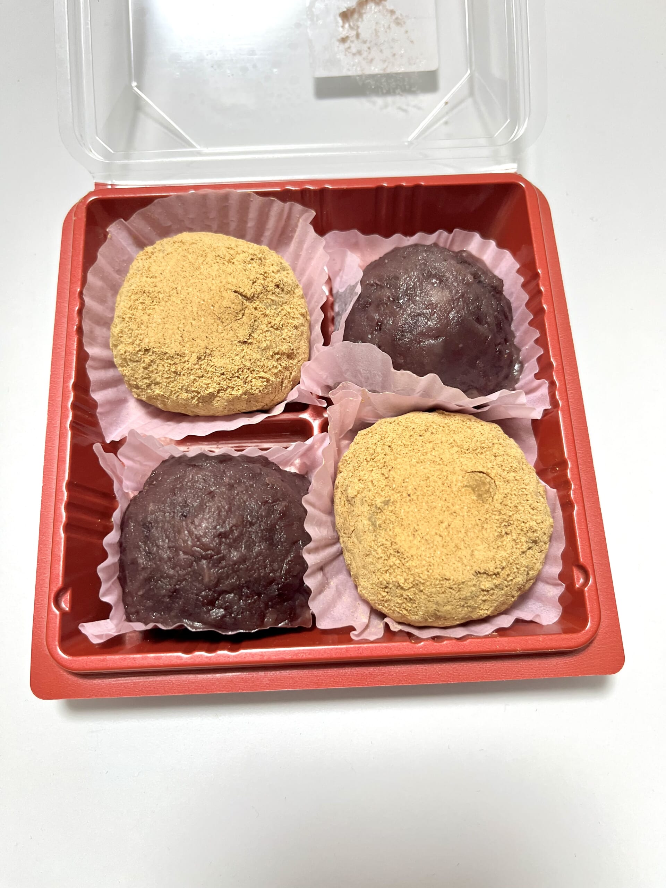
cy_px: 444
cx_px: 333
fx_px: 667
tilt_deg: -73.5
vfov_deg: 67.3
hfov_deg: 53.1
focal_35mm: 26
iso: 125
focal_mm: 5.1
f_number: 1.6
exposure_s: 1/121
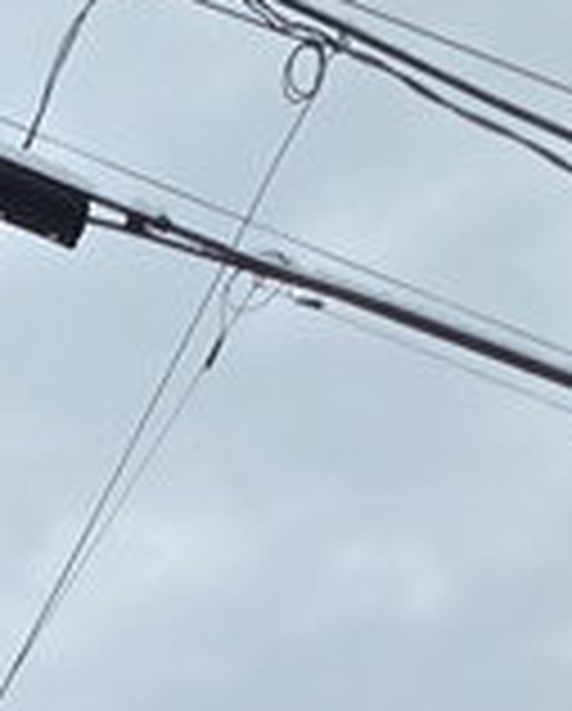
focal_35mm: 82
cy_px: 1566
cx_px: -694
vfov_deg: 15.9
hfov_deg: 14.3
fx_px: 1730
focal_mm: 2.2
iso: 40
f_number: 1.9
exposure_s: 1/1449
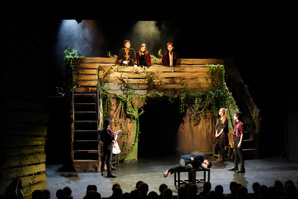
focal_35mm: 70
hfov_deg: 28.8
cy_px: 100
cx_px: 149
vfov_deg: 19.5
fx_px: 579
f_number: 5.6
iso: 6400
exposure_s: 1/80
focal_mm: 70
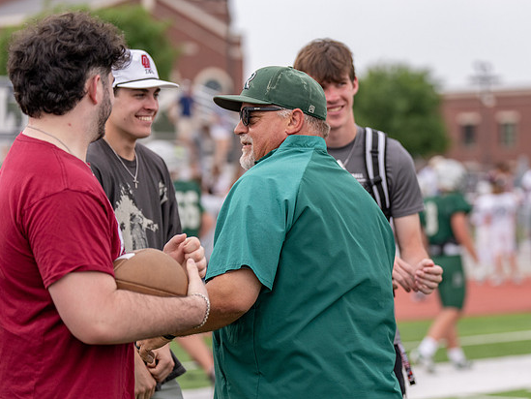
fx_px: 1979
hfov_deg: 15.3
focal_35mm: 129
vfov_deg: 11.5
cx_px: 350
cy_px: 217
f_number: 2.8
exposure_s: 1/3200
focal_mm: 100
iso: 500
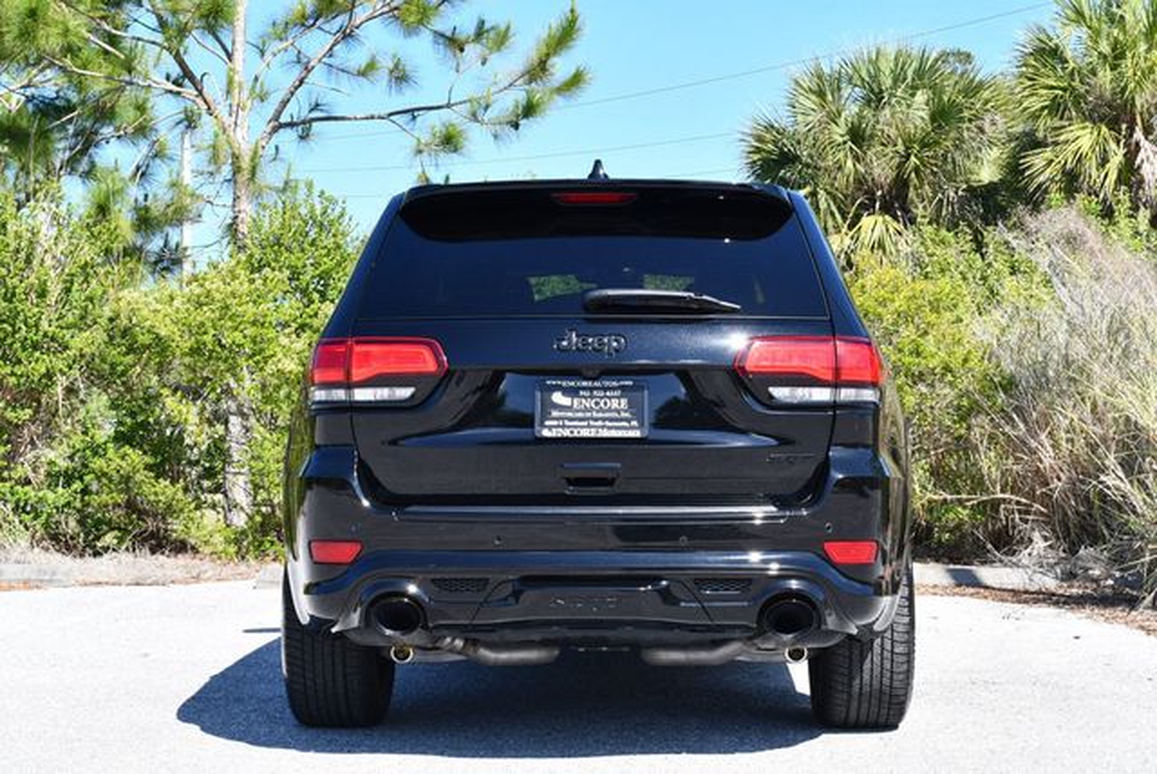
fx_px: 2059
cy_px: 387
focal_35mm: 64
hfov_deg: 31.4
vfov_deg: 21.3
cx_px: 578
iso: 200
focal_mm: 32
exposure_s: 1/250
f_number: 7.1
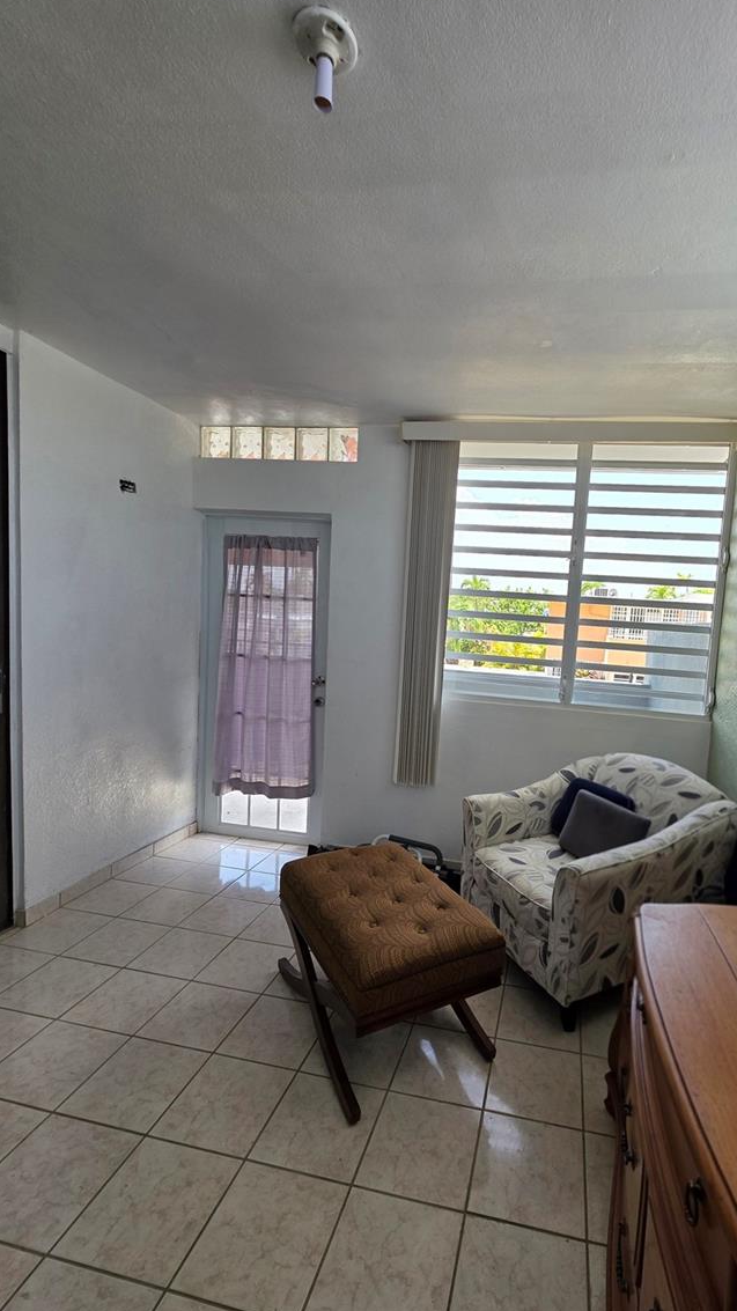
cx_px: 462
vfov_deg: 103.0
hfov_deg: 69.4
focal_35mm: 15
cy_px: 677
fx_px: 521
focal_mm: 2.2
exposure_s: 1/120
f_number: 1.9
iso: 40
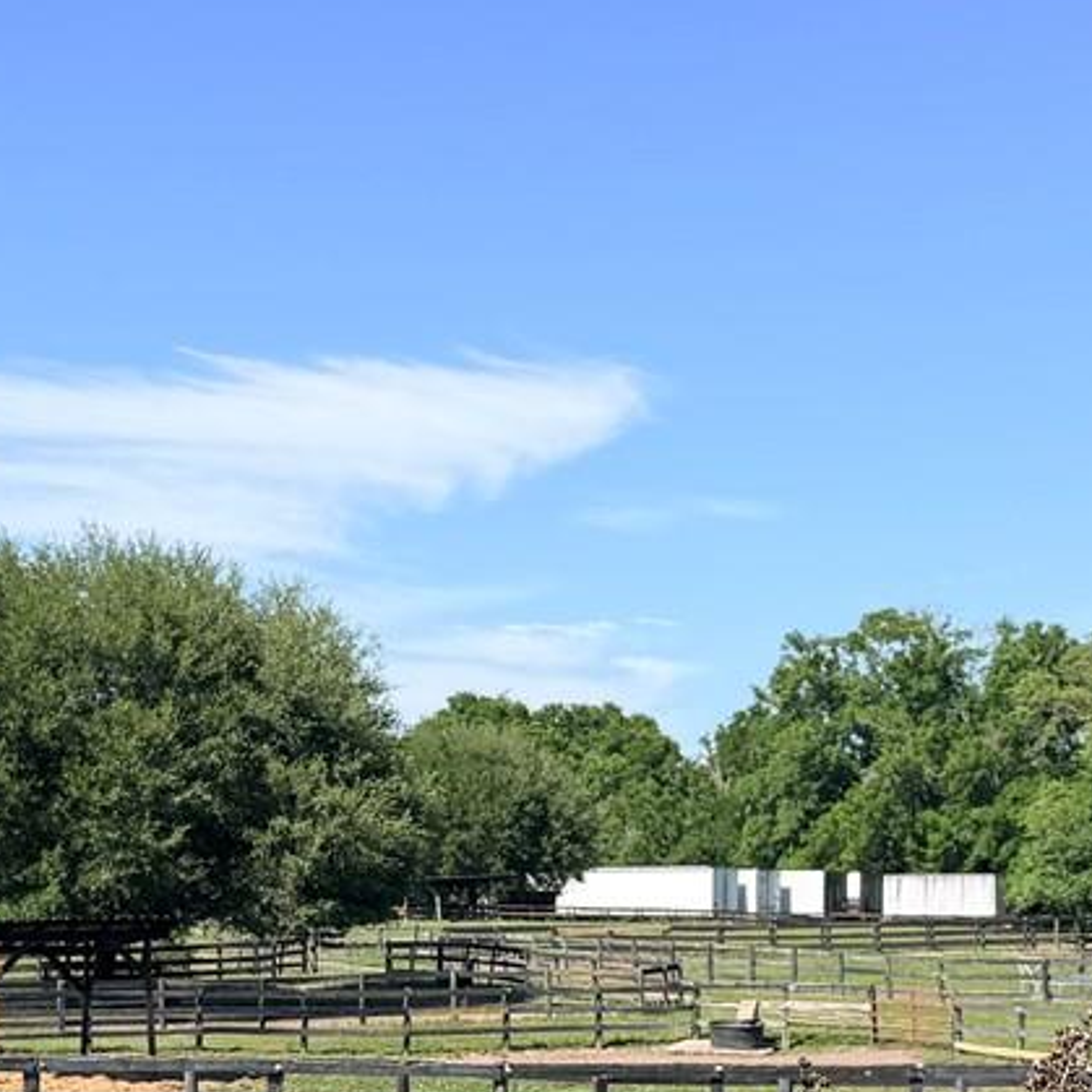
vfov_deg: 21.2
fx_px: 2891
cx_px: 339
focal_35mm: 81
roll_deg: -0.2
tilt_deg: +0.3
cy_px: 855
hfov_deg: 21.3
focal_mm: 6.76
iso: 80
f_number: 1.78
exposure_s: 1/3953
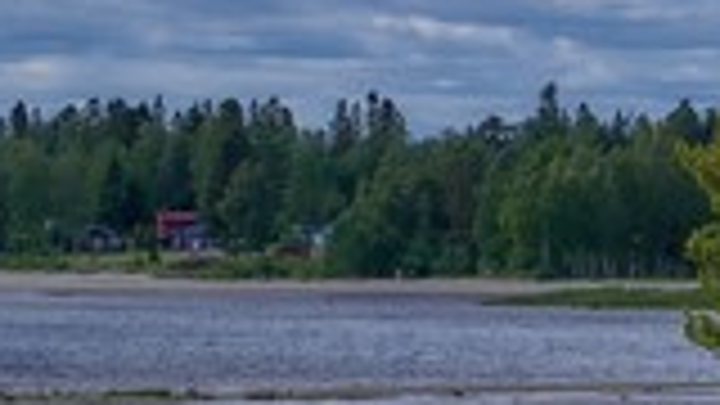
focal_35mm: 327
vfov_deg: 3.7
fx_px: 6243
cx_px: 1058
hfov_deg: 6.5
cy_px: 22
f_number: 5.6
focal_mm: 34
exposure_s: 1/800
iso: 100
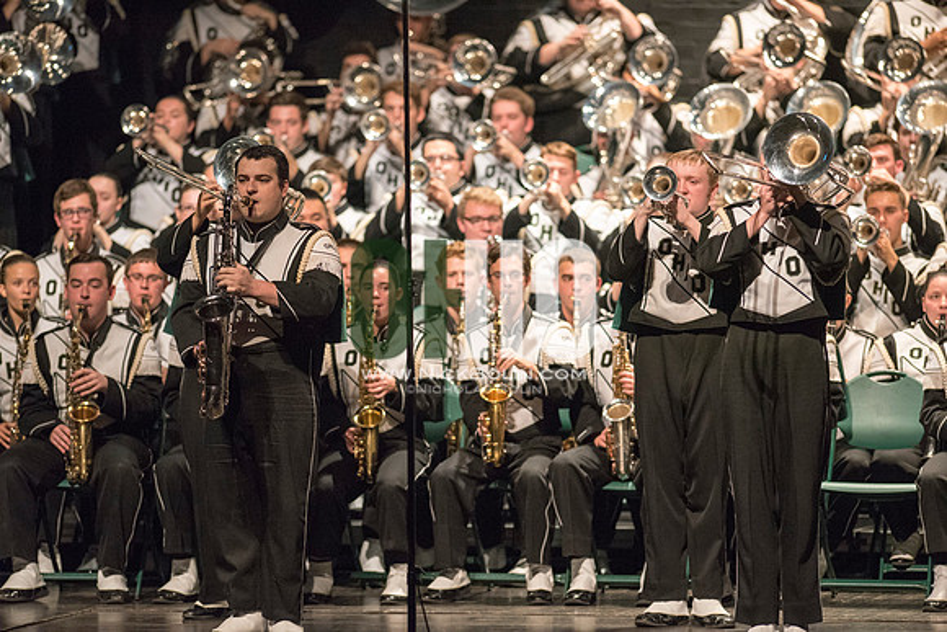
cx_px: 474
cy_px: 316
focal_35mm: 300
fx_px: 7893
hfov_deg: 6.9
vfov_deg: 4.6
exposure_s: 1/500
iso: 4000
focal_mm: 300
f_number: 2.8
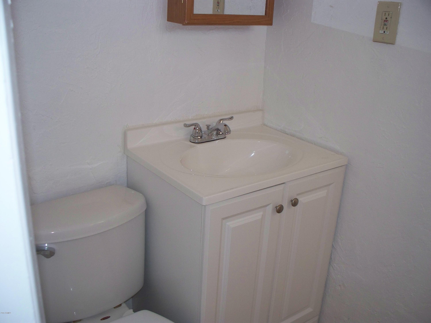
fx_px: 448
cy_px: 162
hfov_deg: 51.4
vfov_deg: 39.7
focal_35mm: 36
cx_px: 216
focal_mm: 7.54
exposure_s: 1/50
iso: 200
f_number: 2.8
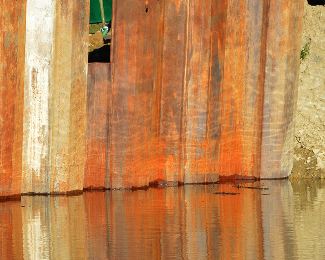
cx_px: 38
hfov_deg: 6.5
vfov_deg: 5.2
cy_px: 198
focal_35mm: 297
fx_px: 2857
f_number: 7.1
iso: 200
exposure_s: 1/400
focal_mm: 105
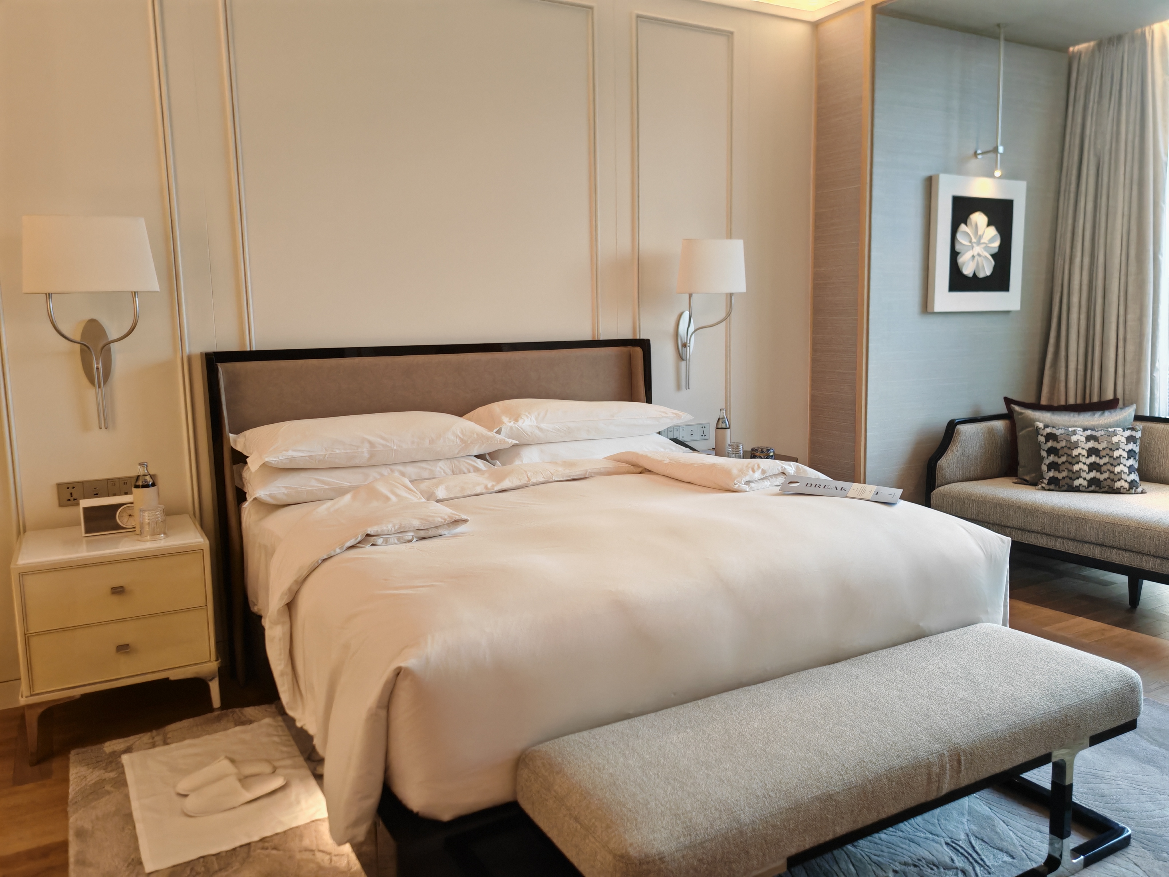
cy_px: 438
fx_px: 878
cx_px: 584
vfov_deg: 53.1
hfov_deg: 67.3
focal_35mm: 26
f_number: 1.6
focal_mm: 5.4
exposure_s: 1/50
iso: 250
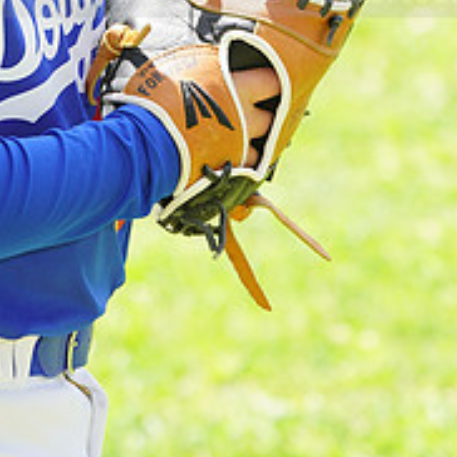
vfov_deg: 3.2
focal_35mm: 542
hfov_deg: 3.2
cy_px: -63
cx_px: 13
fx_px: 8095
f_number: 6.3
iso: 200
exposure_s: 1/200
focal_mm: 200
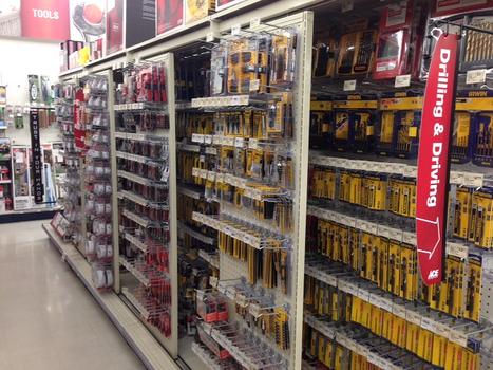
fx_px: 470
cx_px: 246
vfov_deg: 42.9
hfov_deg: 55.4
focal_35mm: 33
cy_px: 185
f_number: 2.4
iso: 80
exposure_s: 1/20
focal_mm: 4.12
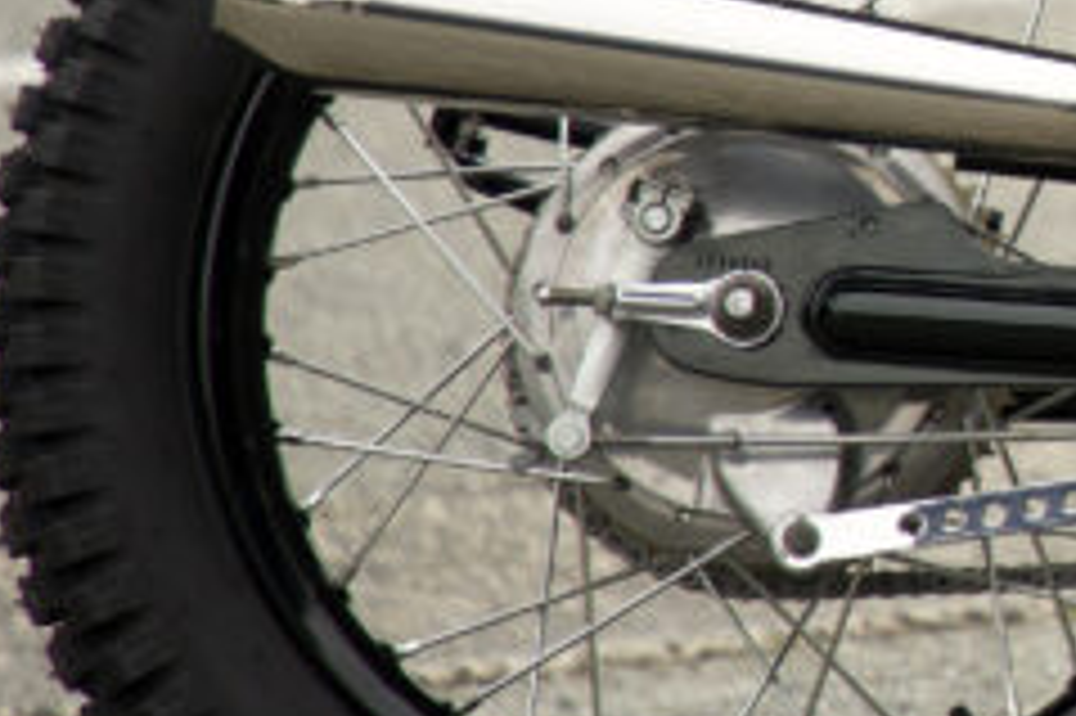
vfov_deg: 1.6
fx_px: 25626
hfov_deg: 2.4
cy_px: -169
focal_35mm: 858
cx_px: 2278
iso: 800
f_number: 5.6
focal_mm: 200
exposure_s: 1/250
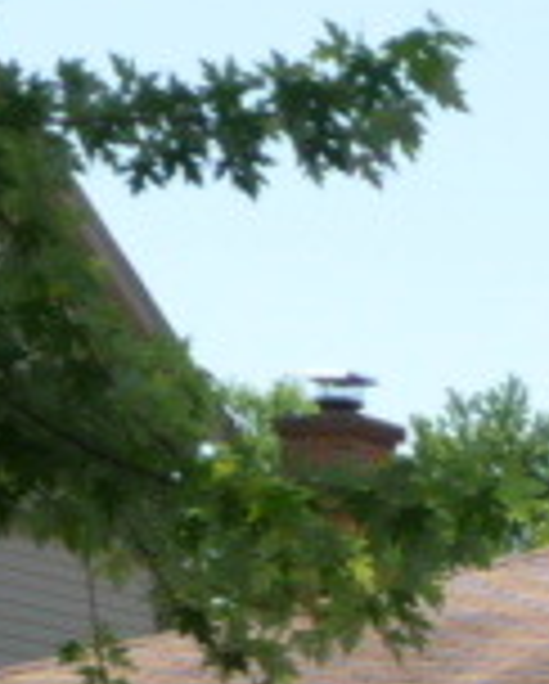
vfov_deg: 9.1
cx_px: 1269
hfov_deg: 7.2
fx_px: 4155
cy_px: 1053
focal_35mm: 205
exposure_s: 1/640
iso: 100
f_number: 3.4
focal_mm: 5
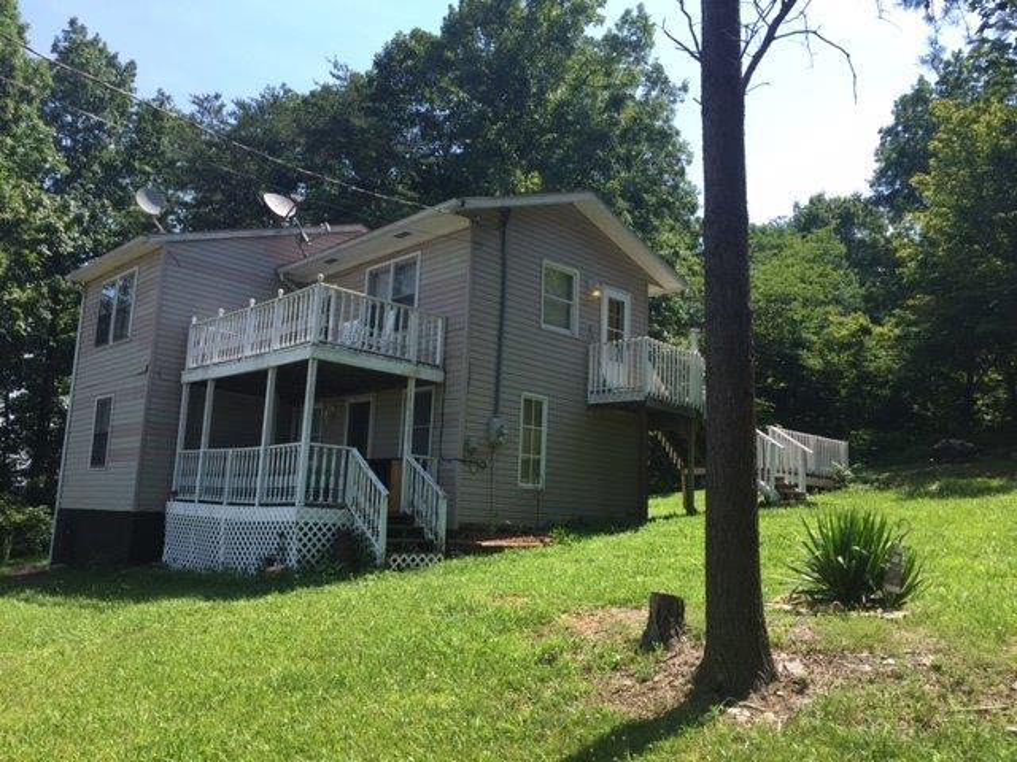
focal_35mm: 29
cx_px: 508
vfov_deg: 48.2
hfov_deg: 61.7
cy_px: 381
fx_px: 852
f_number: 2.2
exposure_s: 1/879
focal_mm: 4.15
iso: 32
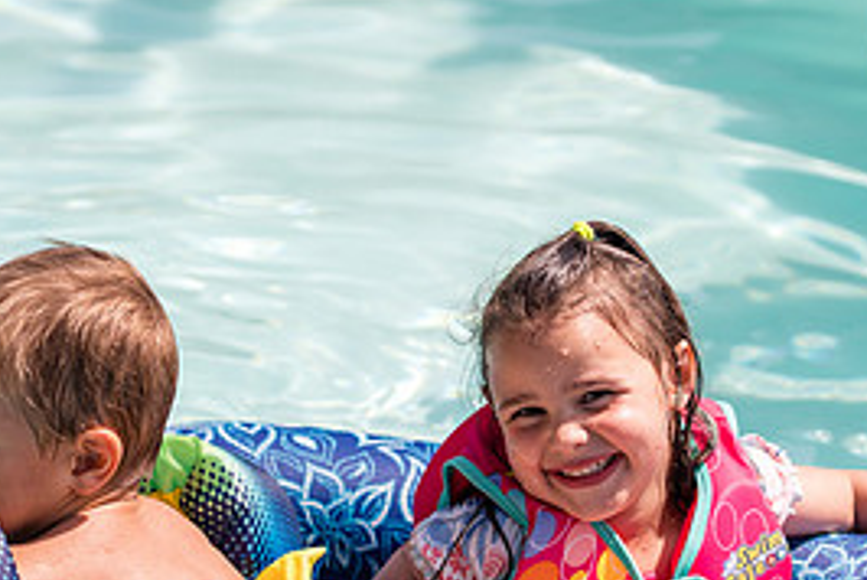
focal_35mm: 185
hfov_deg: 11.1
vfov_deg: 7.4
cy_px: 481
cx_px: 554
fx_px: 4460
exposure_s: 1/4000
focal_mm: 85
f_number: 3.2
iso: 200
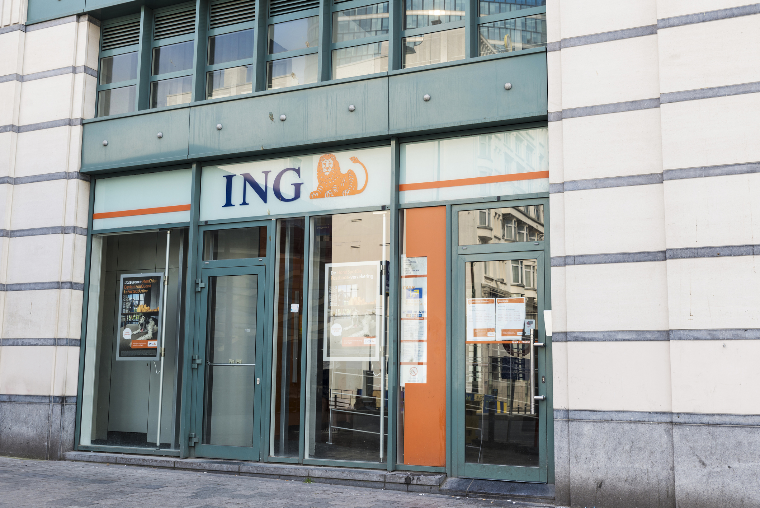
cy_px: 254
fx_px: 845
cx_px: 380
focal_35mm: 40
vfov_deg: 33.4
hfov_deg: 48.4
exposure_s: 1/80
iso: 100
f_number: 7.1
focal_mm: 40
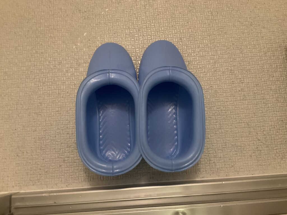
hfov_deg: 61.7
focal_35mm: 29
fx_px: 240
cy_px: 108
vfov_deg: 48.2
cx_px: 144
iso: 320
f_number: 1.8
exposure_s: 1/25
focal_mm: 3
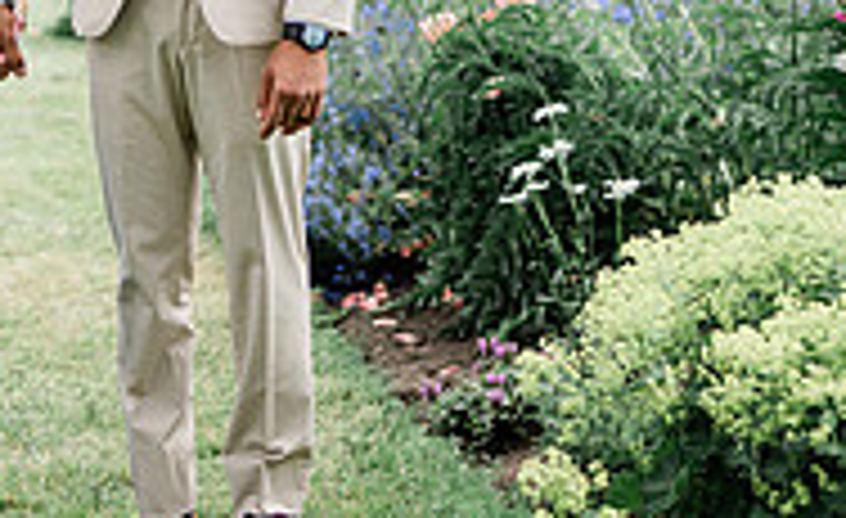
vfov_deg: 10.2
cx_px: 212
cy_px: -331
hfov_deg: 17.2
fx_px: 2773
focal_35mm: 121
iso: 125
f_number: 1.2
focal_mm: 35
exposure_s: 1/4000
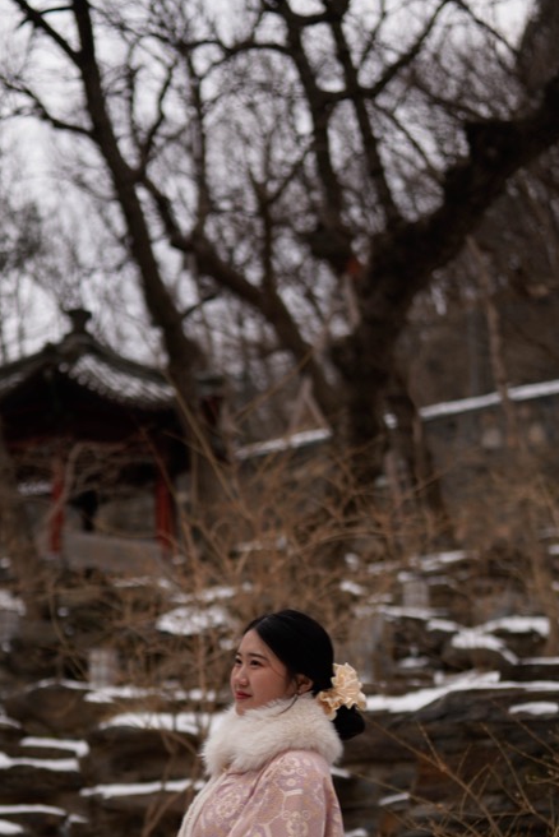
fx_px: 1489
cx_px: 263
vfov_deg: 30.4
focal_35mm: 64
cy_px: 712
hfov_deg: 21.3
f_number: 1.4
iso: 100
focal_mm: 35
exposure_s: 1/1600
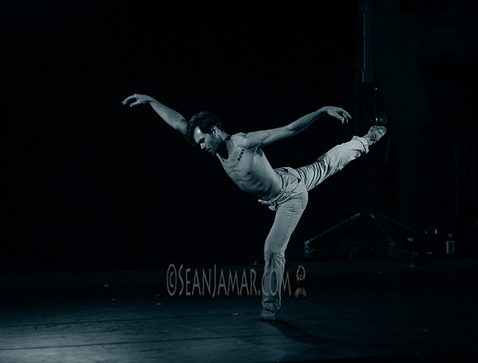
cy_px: 163
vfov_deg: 7.9
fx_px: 2621
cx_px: 268
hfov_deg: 10.4
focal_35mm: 189
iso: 4000
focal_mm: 155
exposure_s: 1/1000
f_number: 2.8
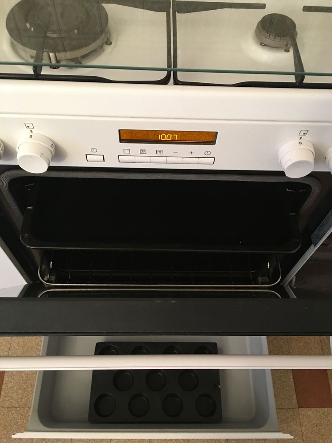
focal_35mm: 29
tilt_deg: -59.2
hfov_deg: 48.2
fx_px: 371
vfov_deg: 61.7
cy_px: 222
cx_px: 166
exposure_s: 1/10
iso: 100
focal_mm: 4.15
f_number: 2.2
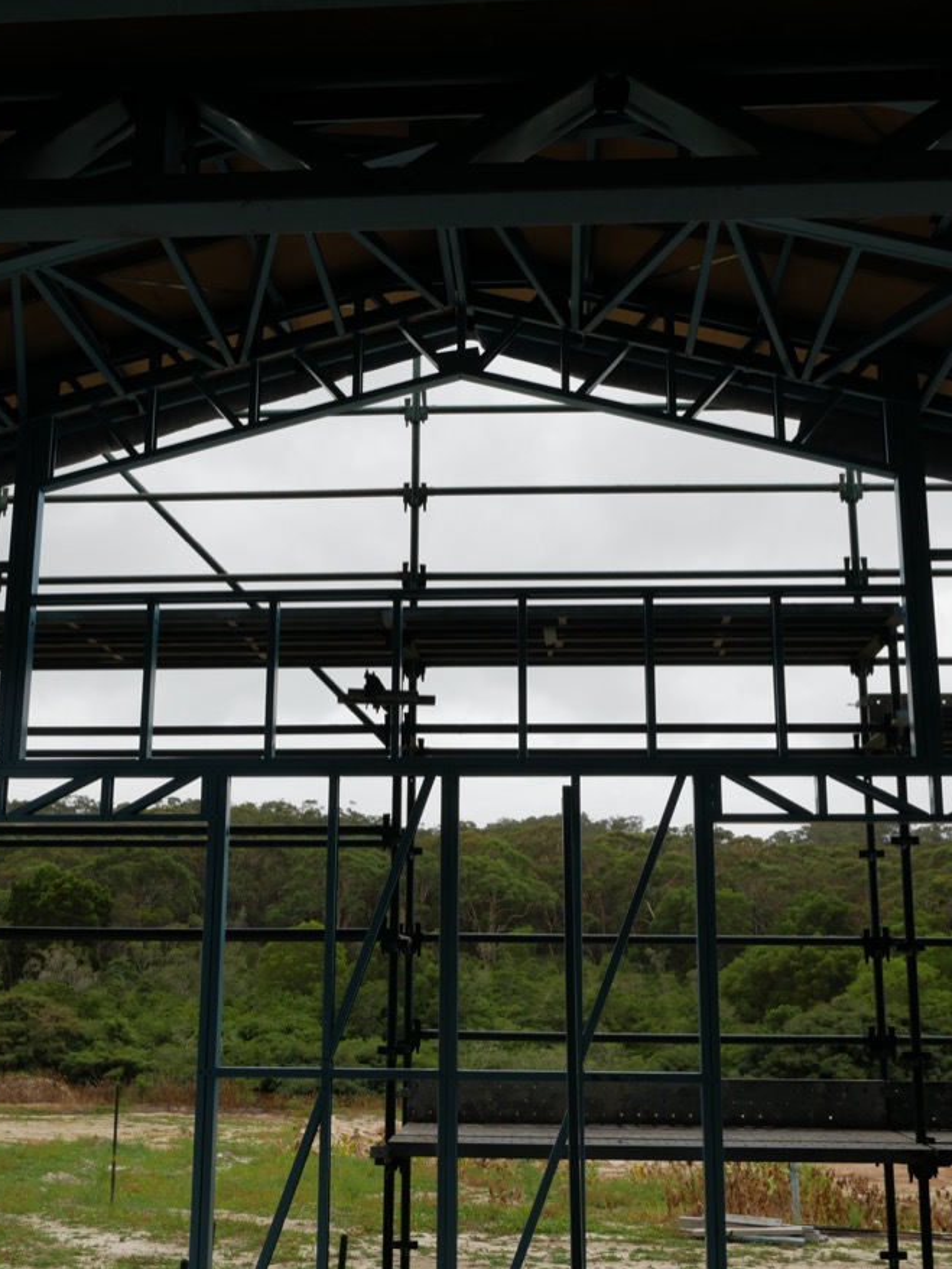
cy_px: 628
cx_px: 455
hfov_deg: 35.1
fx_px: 1503
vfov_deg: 45.8
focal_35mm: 41
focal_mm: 15
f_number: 6.3
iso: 200
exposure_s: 1/250
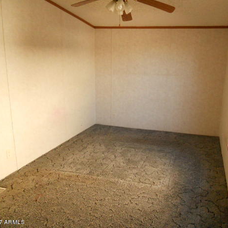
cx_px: 144
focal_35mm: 33
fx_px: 246
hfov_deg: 49.2
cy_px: 114
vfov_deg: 49.7
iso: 400
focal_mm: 4.9
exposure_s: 1/100
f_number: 3.2
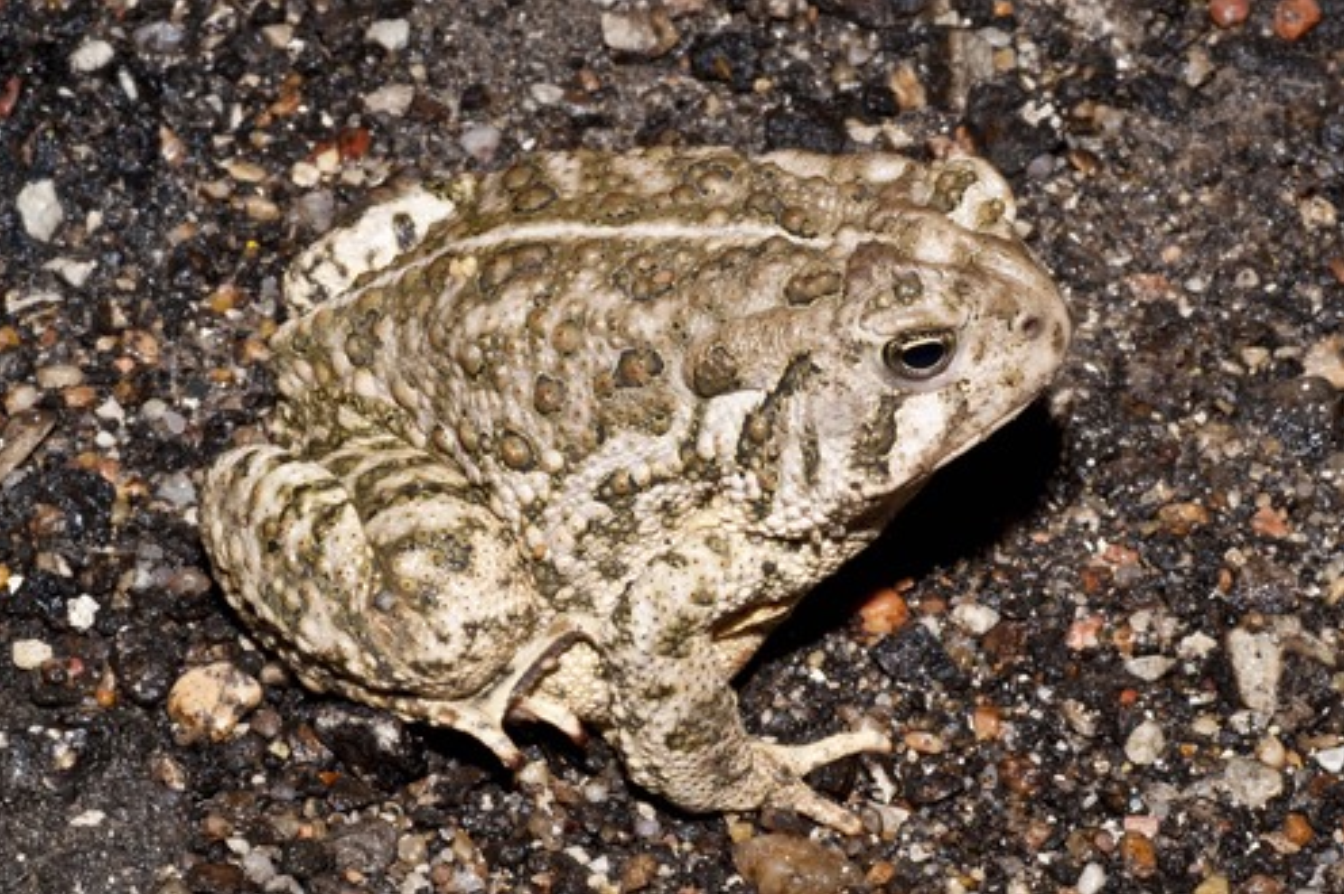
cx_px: 672
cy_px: 447
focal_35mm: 136
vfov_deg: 10.1
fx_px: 5074
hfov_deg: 15.1
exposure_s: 1/60
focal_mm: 90
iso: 200
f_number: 36
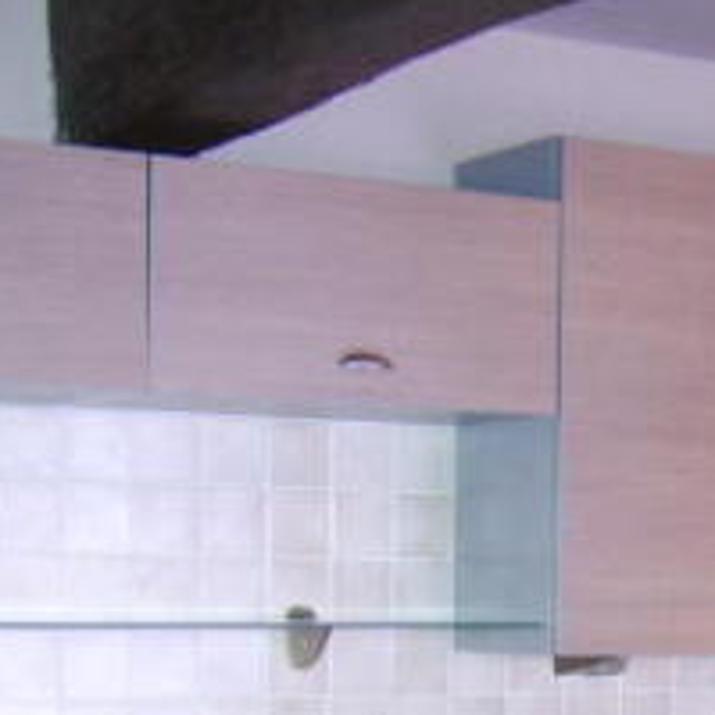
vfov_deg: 21.0
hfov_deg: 20.9
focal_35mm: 80
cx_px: 717
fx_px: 1869
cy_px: 692
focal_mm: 8.13
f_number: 2.7
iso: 200
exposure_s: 1/30
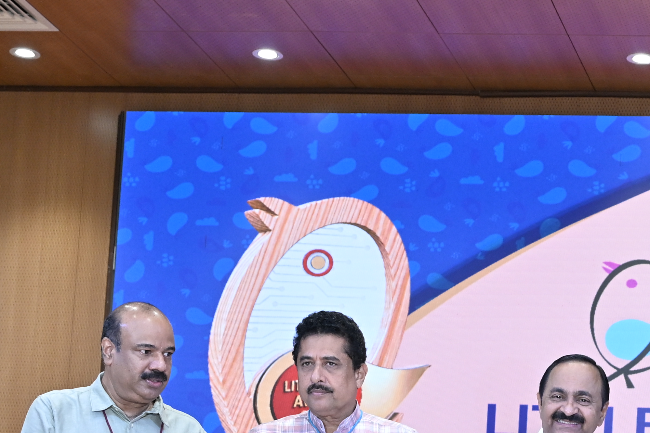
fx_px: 2131
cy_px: 587
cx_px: 707
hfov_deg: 16.8
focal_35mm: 118
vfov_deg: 11.3
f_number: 4
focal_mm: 39
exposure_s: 1/160
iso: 1250
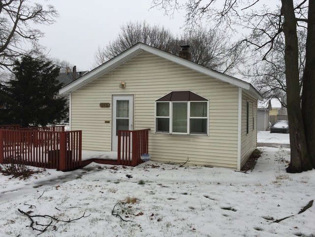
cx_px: 158
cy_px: 118
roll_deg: +0.0
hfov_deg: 61.7
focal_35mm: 29
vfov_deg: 48.2
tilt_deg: -0.5
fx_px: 264
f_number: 2.2
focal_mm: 4.15
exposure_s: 1/166
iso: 32
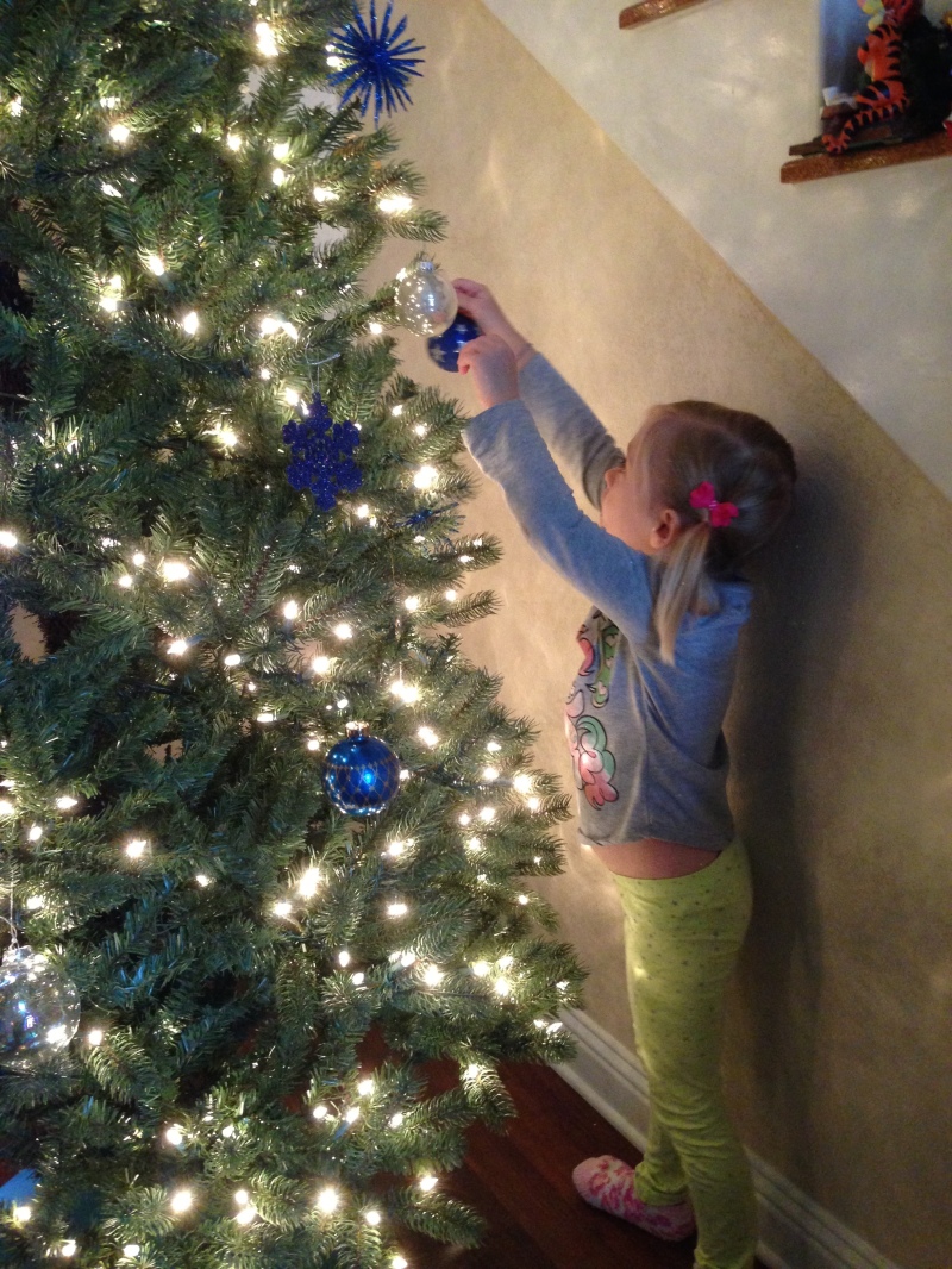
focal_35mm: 33
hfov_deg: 43.0
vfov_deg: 55.3
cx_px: 476
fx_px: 1210
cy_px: 634
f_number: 2.4
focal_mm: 4.12
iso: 320
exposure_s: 1/20
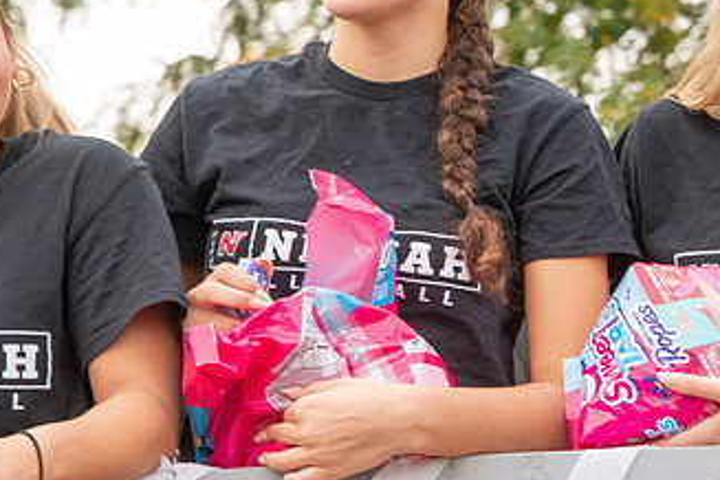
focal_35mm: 373
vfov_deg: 3.7
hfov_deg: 5.5
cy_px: 100
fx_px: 7459
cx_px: 623
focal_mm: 210
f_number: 11
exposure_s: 1/160
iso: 3200
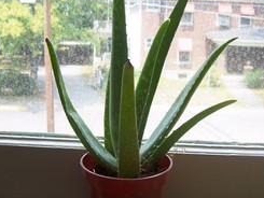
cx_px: 147
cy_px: 117
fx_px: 465
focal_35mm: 61
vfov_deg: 24.0
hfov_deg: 31.6
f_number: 2.7
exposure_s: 1/90
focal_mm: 5.6
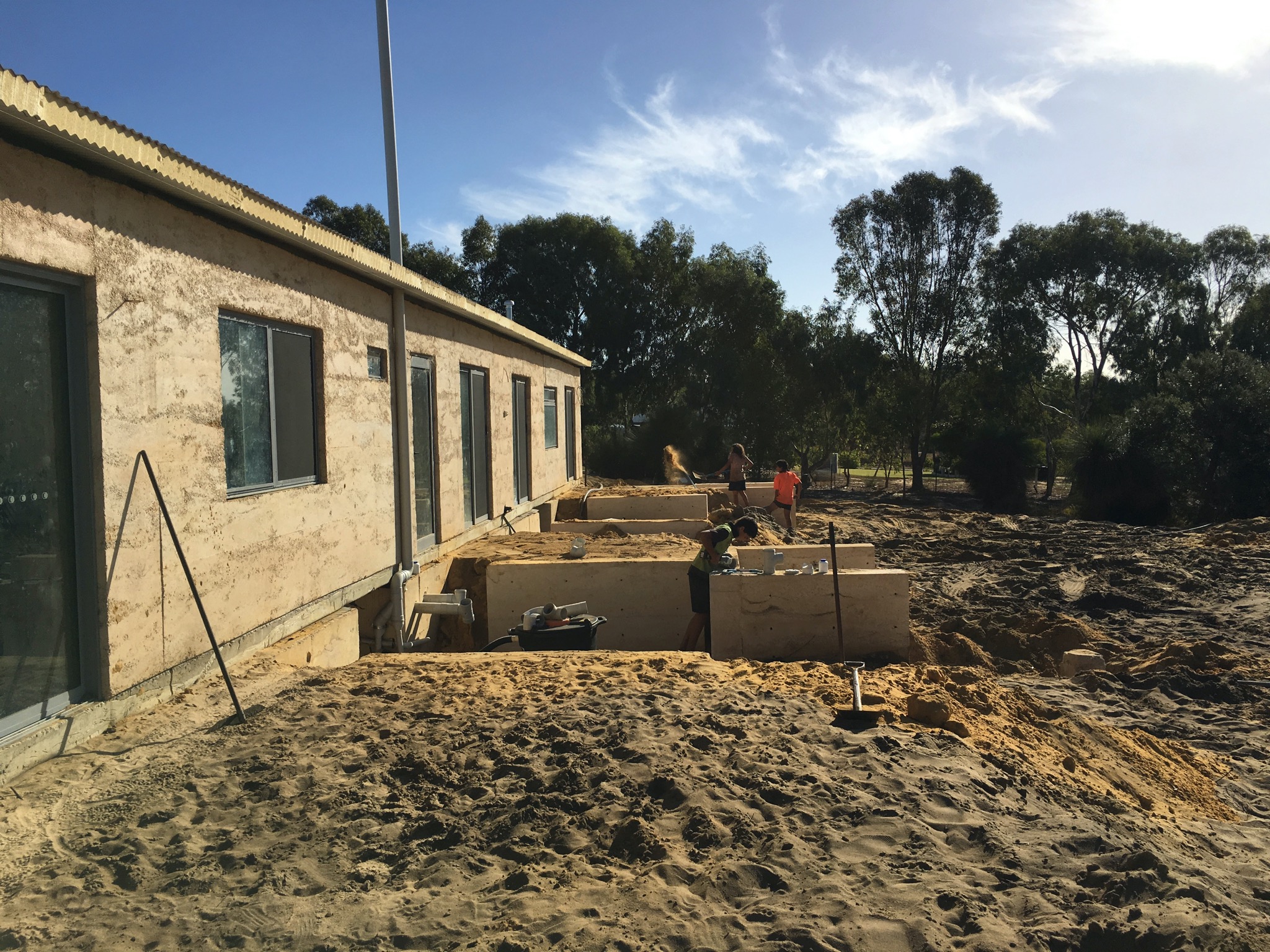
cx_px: 635
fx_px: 1064
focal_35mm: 29
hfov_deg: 61.7
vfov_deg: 48.2
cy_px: 476
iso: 25
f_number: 2.2
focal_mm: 4.15
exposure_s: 1/2849
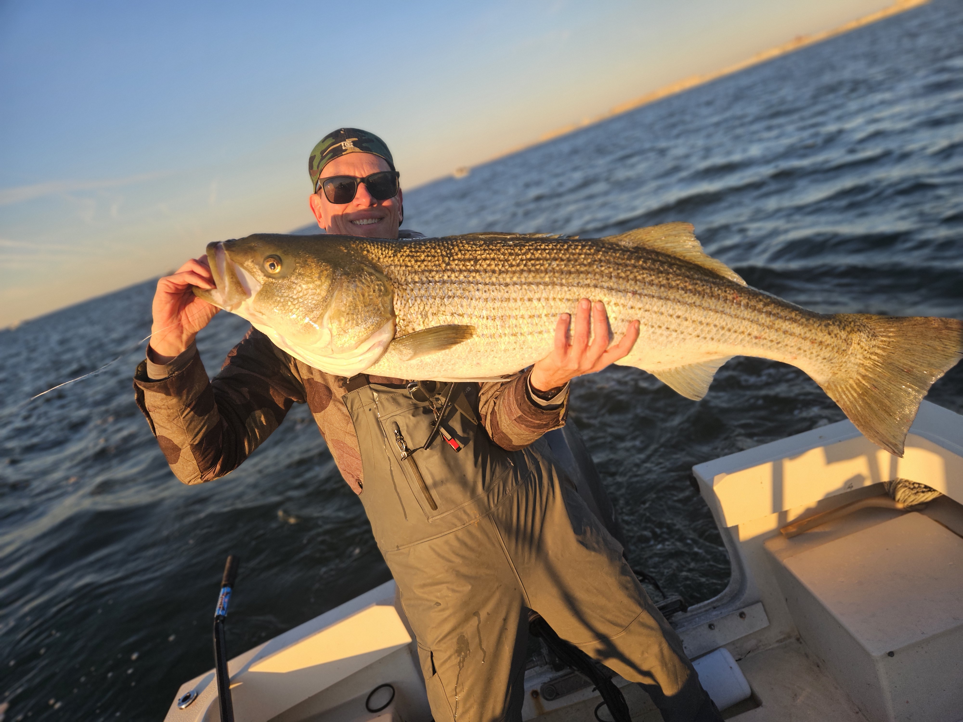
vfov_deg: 58.9
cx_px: 482
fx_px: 640
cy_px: 361
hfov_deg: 73.9
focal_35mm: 23
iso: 25
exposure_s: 1/643
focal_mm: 5.4
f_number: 1.8
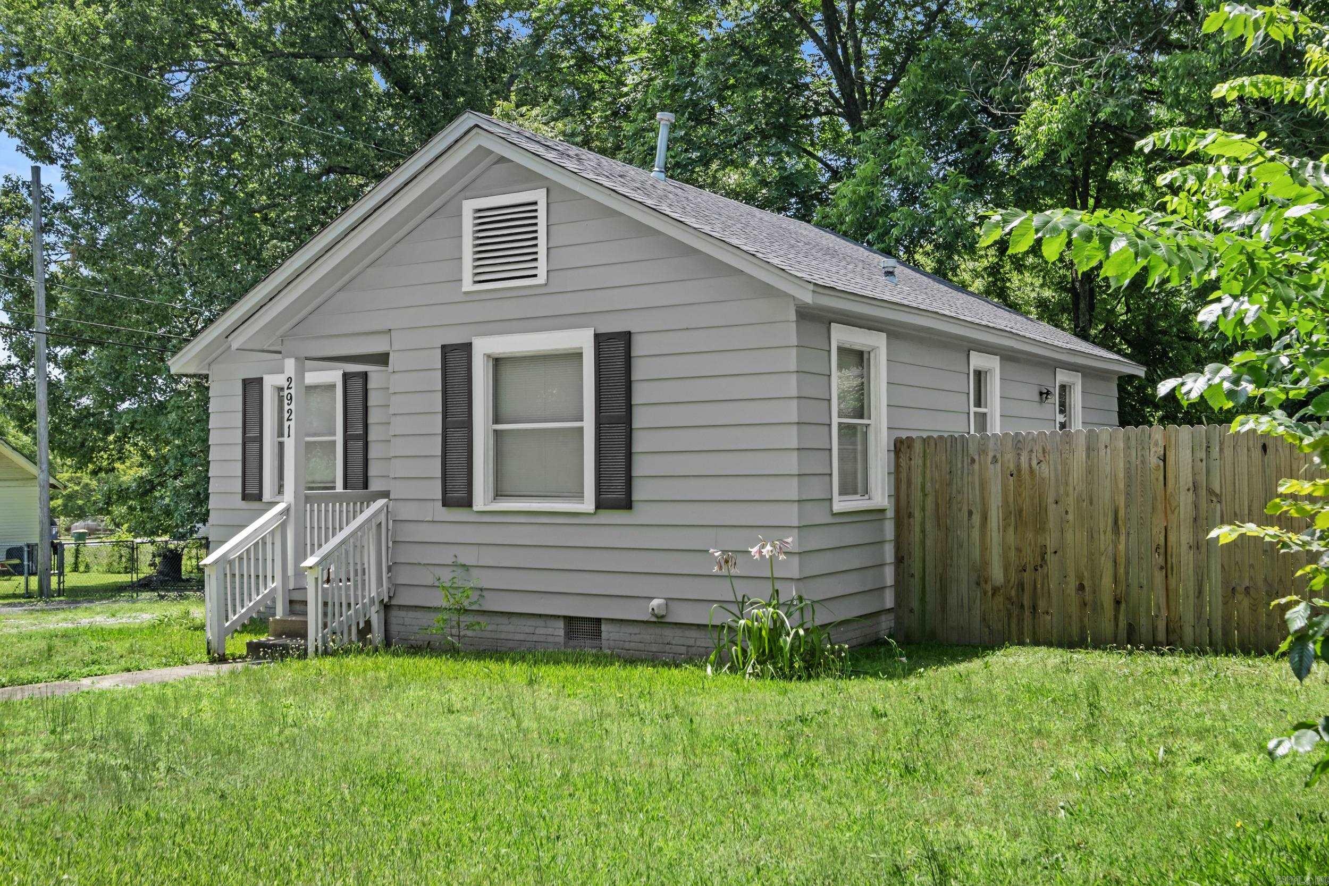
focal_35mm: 36
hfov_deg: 53.1
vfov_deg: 36.9
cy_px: 443
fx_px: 1329
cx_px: 664
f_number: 7.1
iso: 200
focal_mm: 24
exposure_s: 1/200
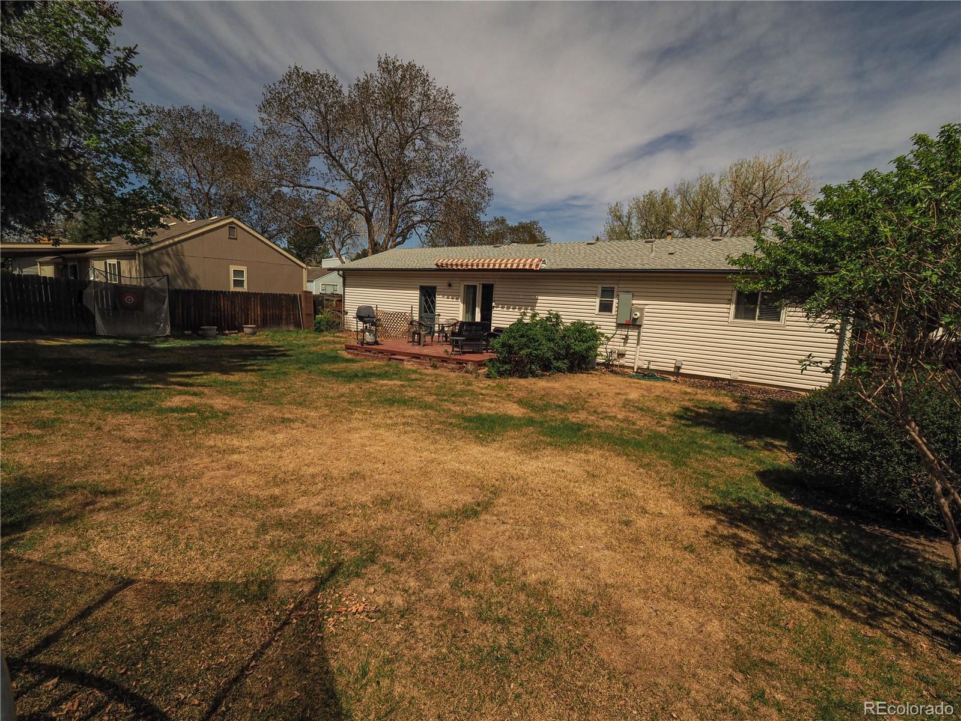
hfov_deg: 94.5
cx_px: 480
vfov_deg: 78.1
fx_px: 444
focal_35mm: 16
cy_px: 360
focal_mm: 8
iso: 200
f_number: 7.1
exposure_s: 1/1600
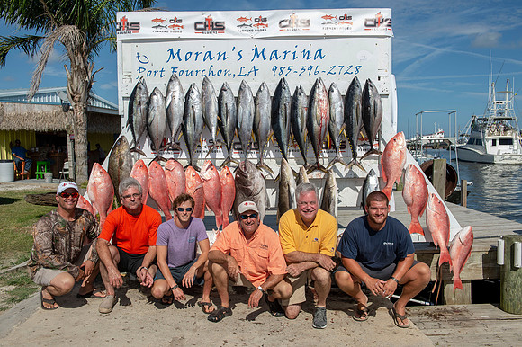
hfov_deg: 58.7
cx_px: 261
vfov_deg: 41.1
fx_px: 464
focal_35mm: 32
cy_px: 174
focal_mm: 32
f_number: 9
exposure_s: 1/200
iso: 50
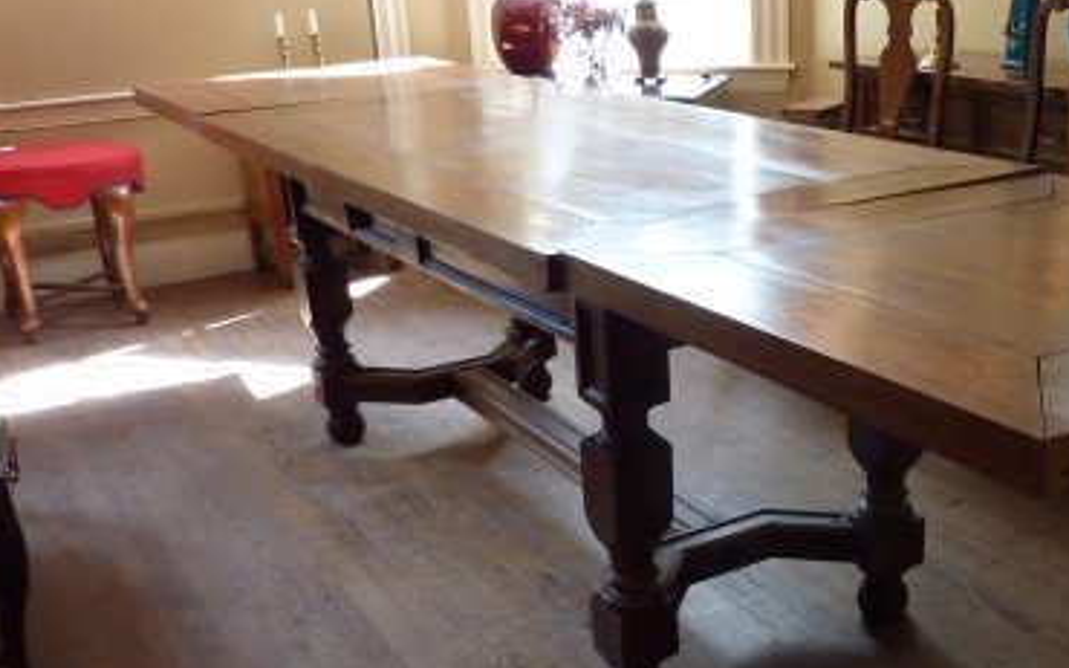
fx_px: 1252
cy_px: 405
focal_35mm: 43
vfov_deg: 29.8
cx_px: 795
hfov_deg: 44.8
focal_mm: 4.1
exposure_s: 1/30
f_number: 3.3
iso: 250
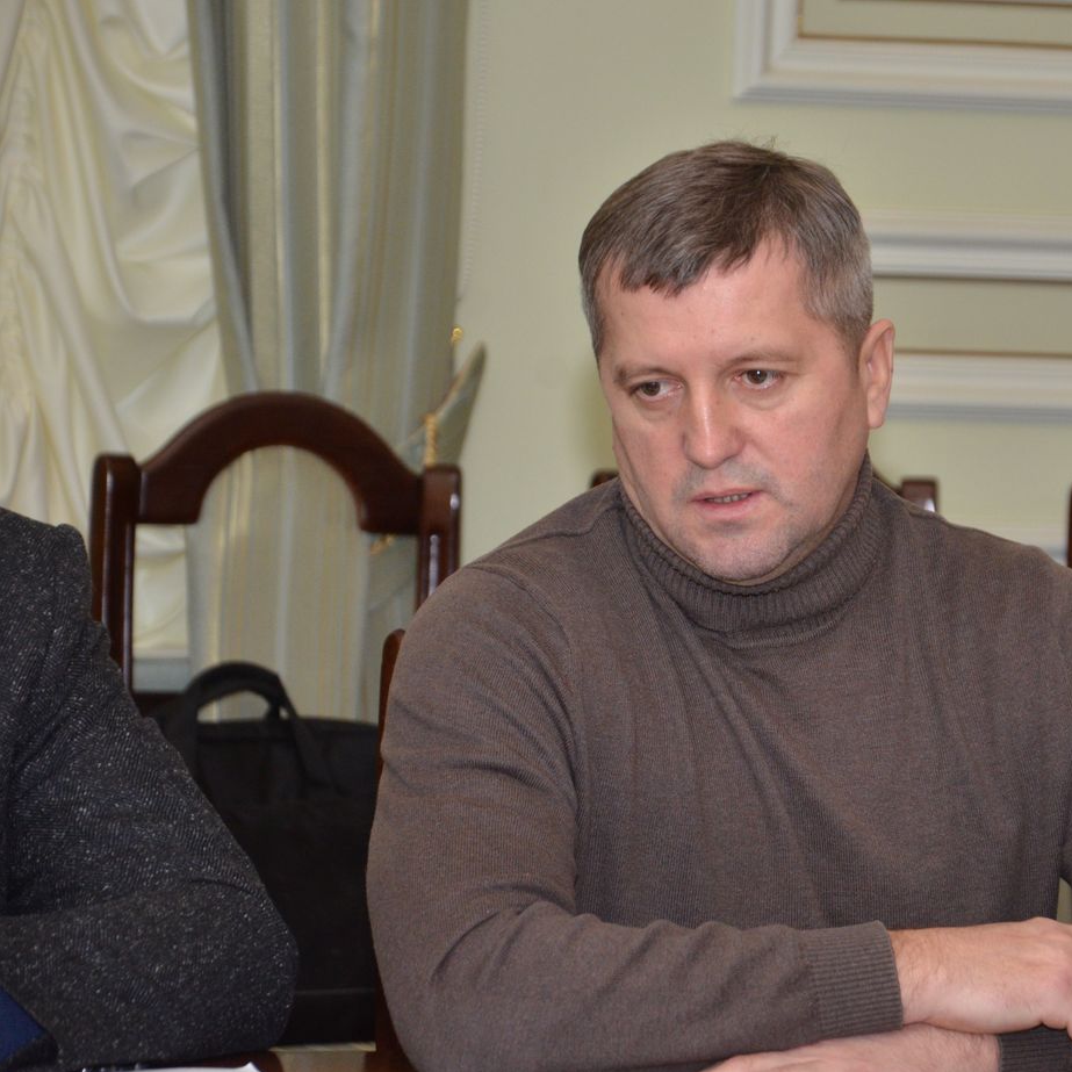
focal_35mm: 189
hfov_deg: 9.2
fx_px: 6622
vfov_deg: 9.3
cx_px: 793
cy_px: 537
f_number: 5.6
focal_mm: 98
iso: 800
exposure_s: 1/200
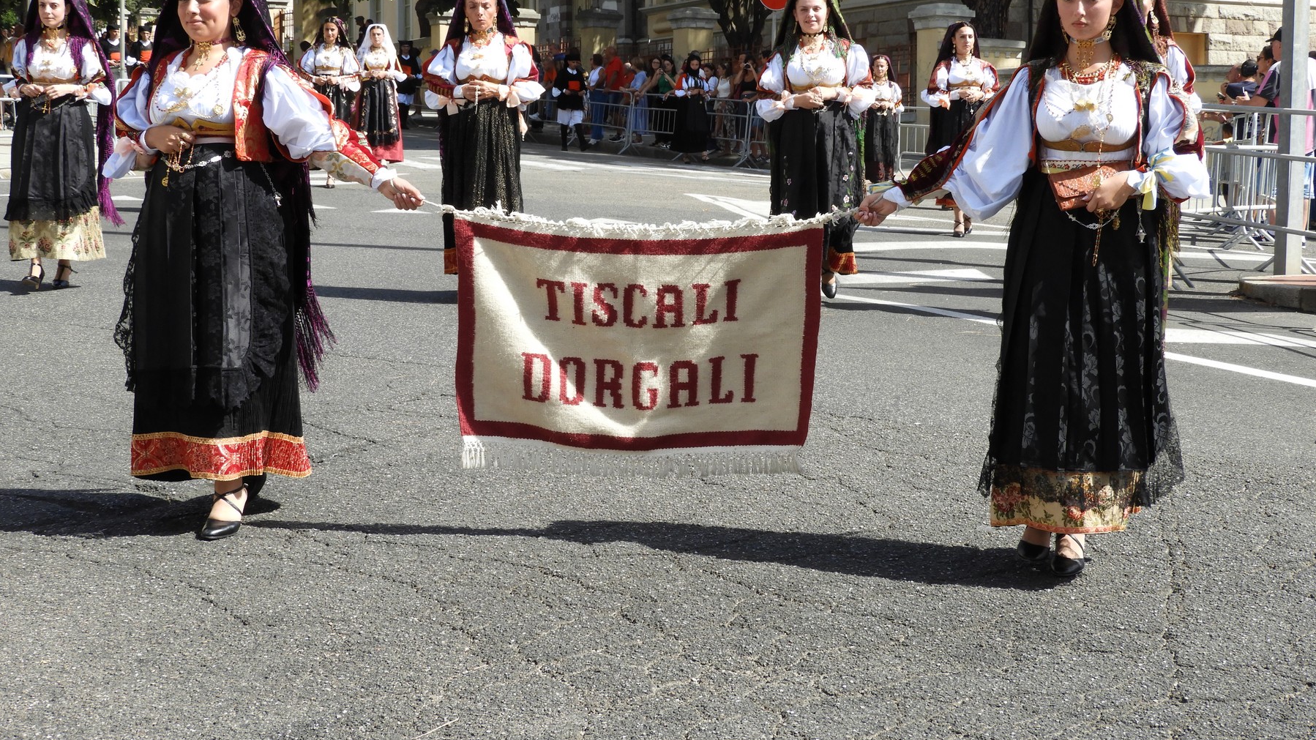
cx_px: 658
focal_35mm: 60
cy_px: 315
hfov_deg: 34.9
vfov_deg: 20.0
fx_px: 2094
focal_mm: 9.9
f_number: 4
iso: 100
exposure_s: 1/400
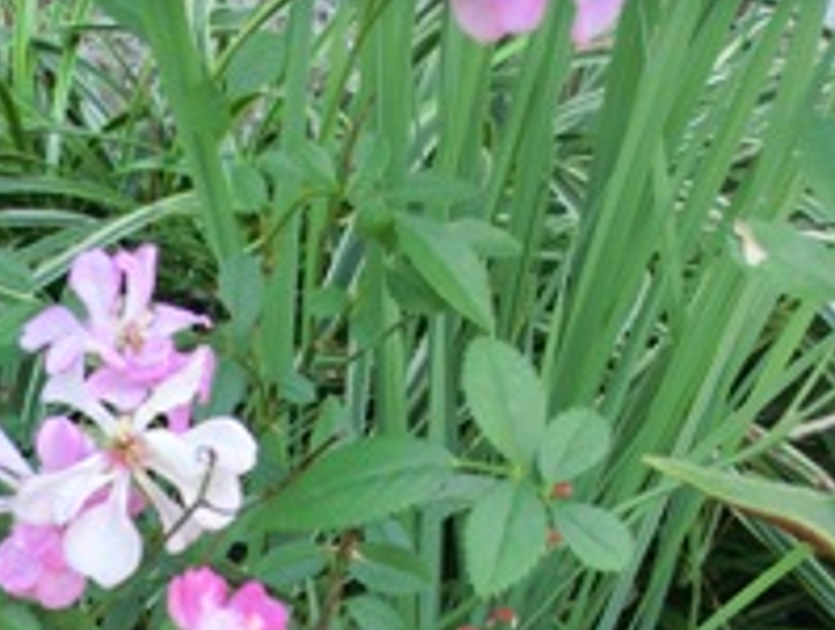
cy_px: 649
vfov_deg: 25.2
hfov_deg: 31.2
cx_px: -73
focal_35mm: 55
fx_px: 1329
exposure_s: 1/60
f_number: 3
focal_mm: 4.24
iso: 100
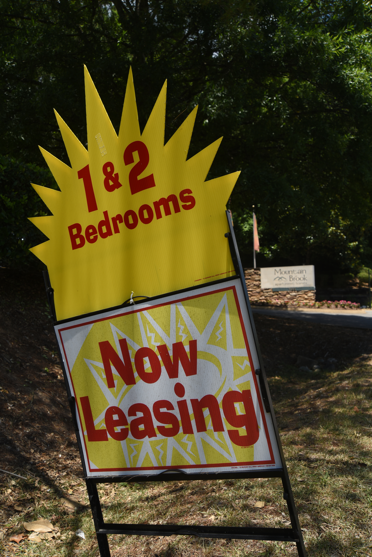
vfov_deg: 58.7
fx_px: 496
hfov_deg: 41.1
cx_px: 186
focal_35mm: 32
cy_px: 278
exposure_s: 1/250
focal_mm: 32
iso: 125
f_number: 8
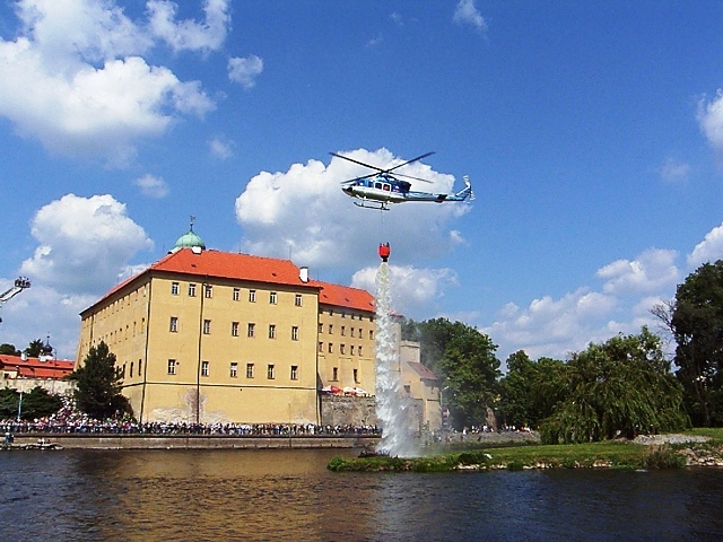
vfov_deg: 40.7
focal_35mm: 35
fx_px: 731
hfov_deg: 52.6
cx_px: 362
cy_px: 271
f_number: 7.1
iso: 50
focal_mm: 9
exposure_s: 1/400
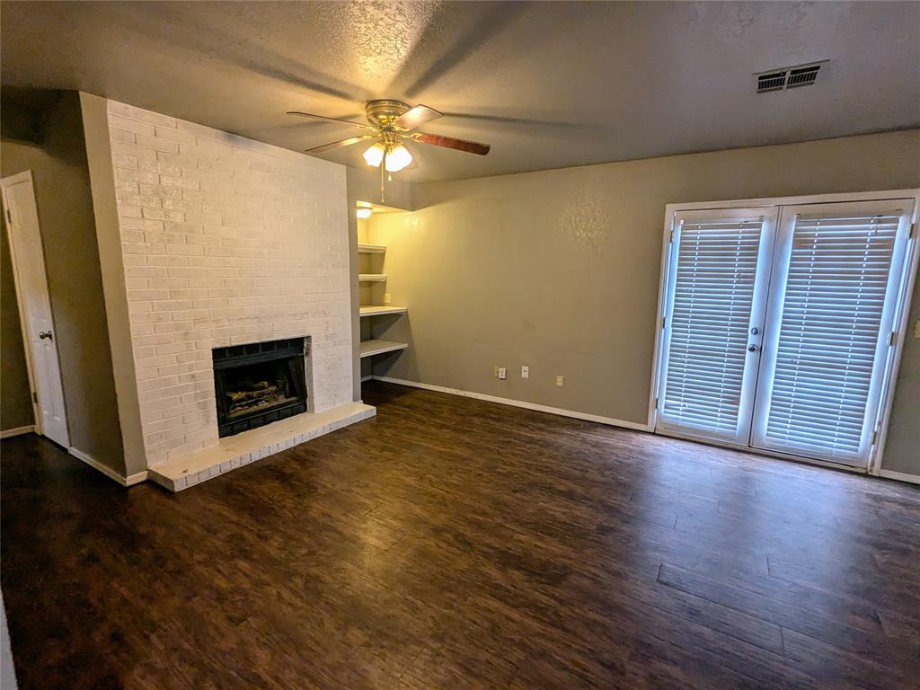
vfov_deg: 78.1
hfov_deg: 94.5
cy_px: 345
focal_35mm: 16
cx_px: 460
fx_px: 425
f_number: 2.2
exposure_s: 1/60
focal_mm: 2.35
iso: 153
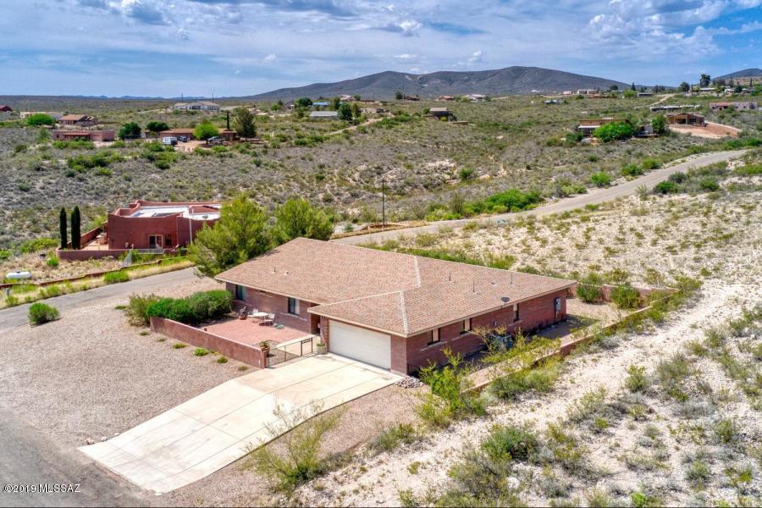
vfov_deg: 46.4
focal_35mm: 28
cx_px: 381
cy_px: 254
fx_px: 593
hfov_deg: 65.5
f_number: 7.1
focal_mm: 10.3
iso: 100
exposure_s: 1/60
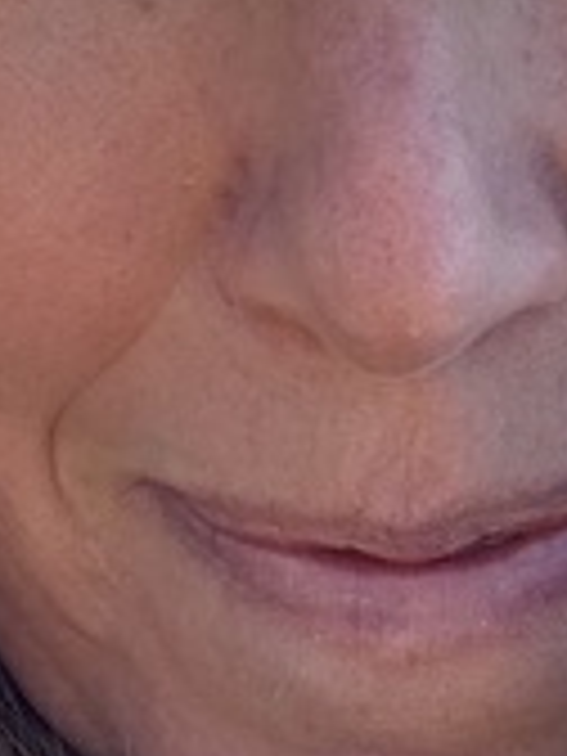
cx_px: -261
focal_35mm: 183
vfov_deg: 10.3
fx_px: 3997
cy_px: -526
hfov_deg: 8.0
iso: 40
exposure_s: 1/316
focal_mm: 2.69
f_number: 1.9
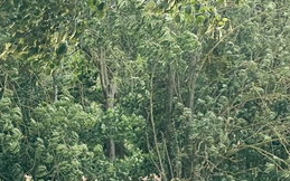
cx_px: -74
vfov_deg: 5.4
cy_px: 299
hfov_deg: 8.6
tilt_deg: -6.3
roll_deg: +3.1
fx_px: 1913
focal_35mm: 242
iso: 32
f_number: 2.8
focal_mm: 9
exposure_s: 1/180
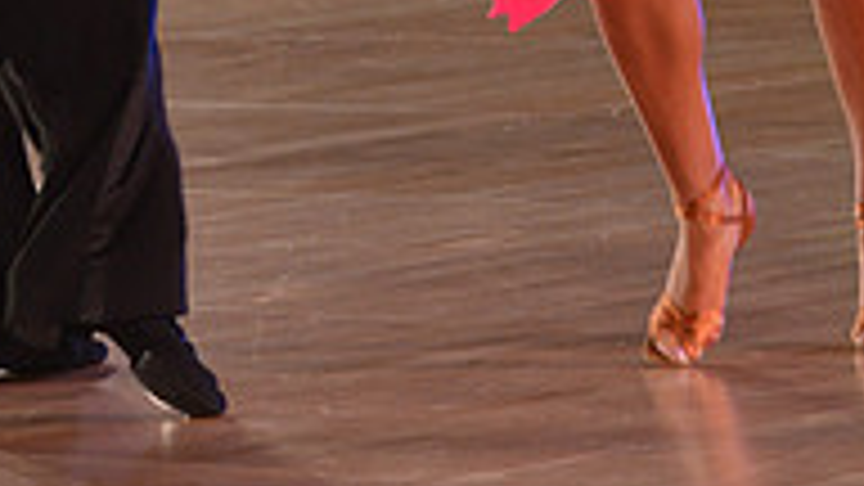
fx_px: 8683
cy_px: -441
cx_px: 367
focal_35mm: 379
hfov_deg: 5.7
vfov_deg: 3.2
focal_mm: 120
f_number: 4
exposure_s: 1/250
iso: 2000
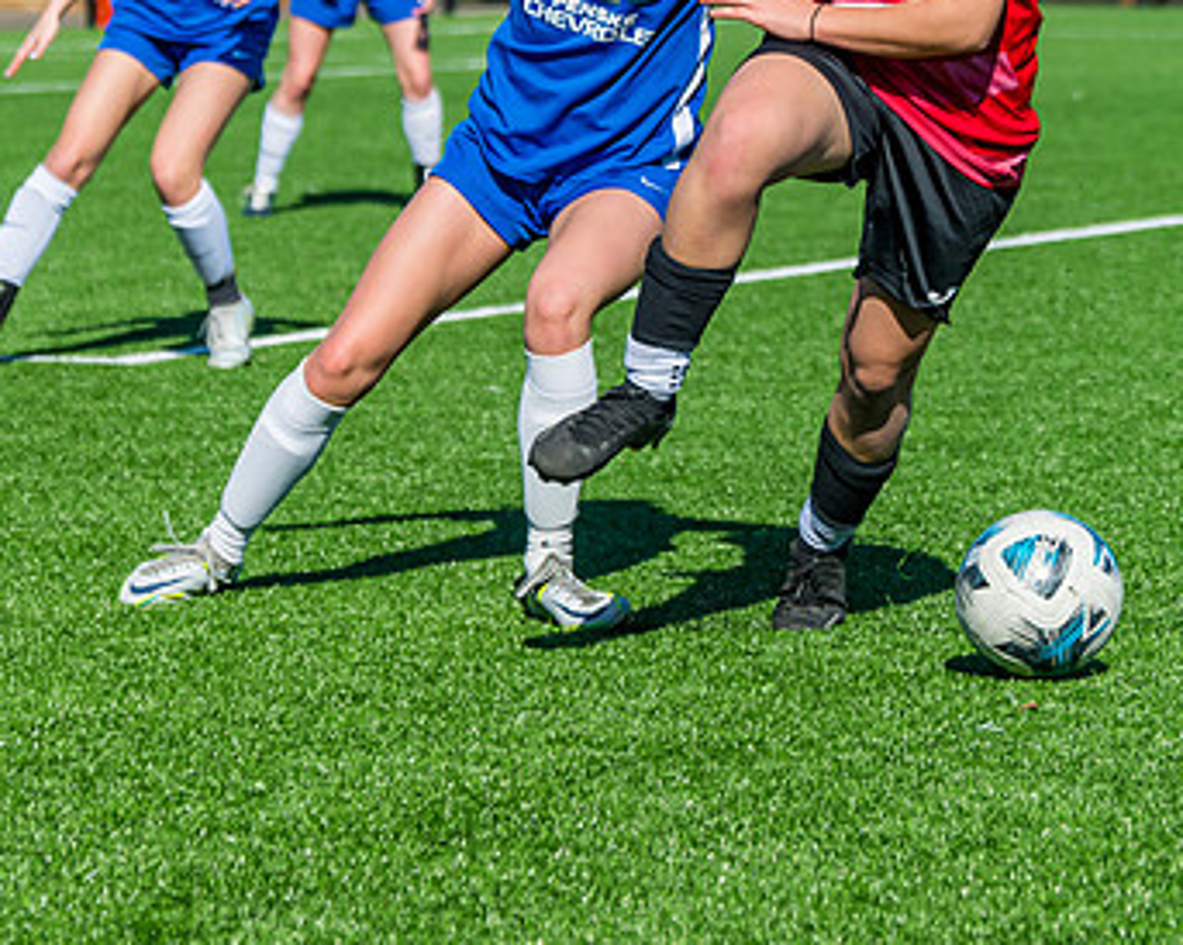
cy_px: 263
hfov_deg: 9.9
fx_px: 6824
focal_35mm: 195
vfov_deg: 7.9
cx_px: 618
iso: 400
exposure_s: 1/3200
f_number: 5
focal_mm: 100
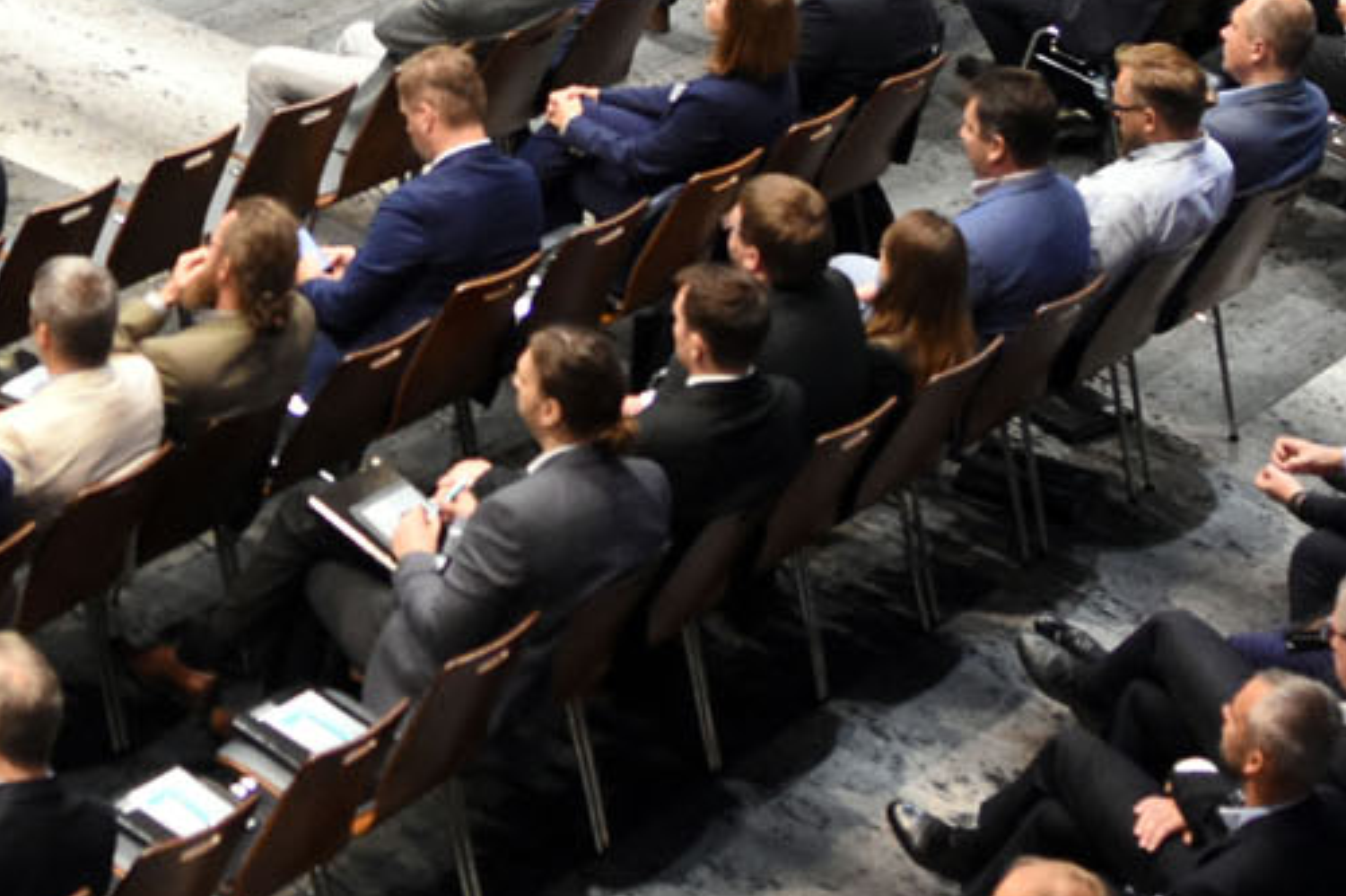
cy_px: 170
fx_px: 3868
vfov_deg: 13.2
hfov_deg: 19.4
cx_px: 180
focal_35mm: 104
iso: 2000
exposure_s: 1/90
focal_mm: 23
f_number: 2.8
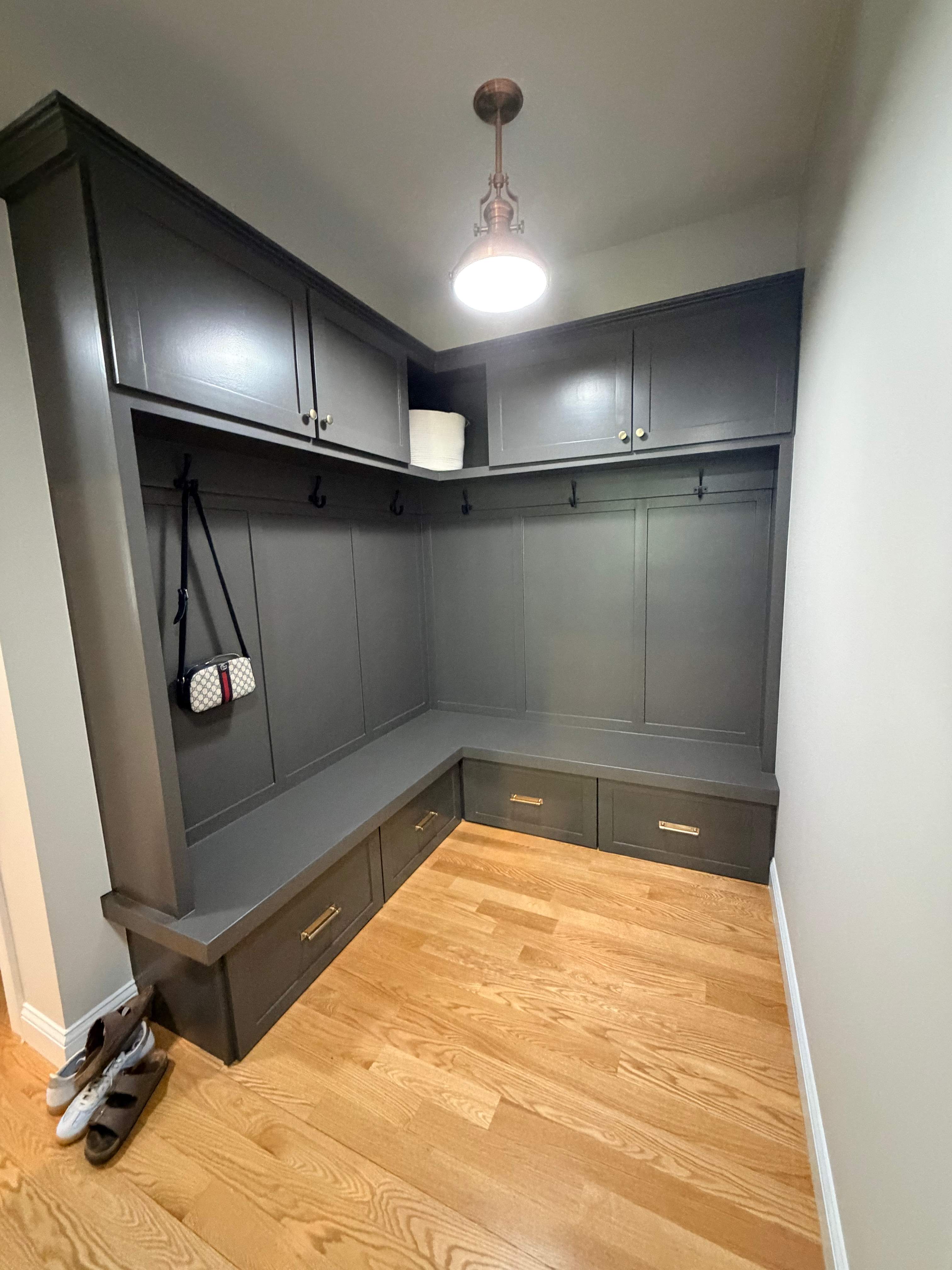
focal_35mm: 14
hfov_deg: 85.7
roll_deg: +1.2
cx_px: 476
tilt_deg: -7.4
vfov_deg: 102.1
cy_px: 635
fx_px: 513
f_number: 2.2
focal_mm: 2.22
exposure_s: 1/40
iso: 1000
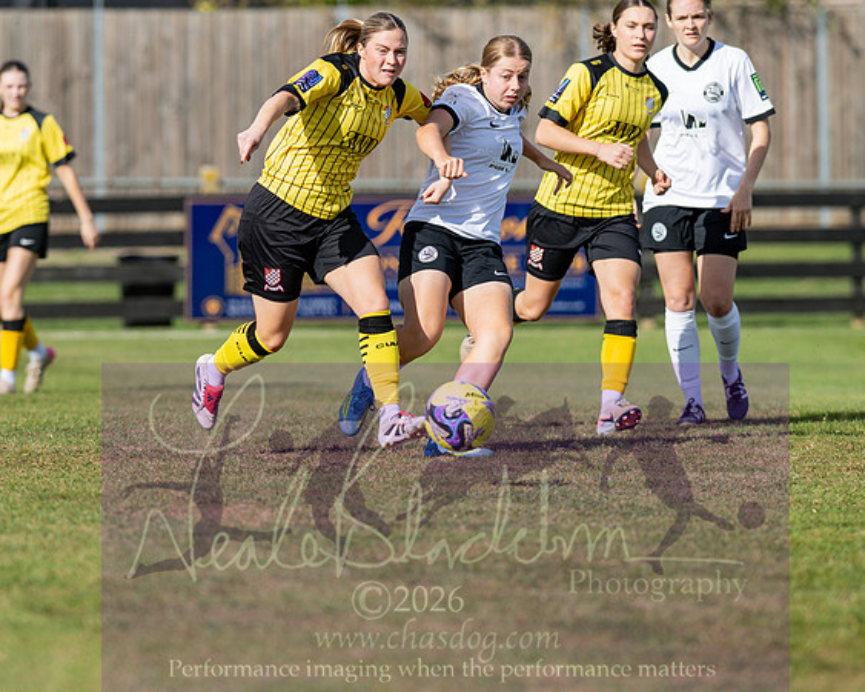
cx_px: 337
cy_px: 331
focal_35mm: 395
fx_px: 10121
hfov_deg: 4.9
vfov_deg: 3.9
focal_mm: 300
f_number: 4
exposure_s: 1/2000
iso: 200
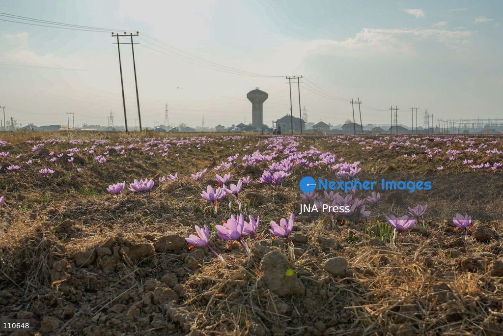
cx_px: 252
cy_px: 168
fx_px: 587
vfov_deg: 31.9
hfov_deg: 46.4
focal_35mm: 42
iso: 100
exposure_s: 1/160
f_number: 11
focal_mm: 28
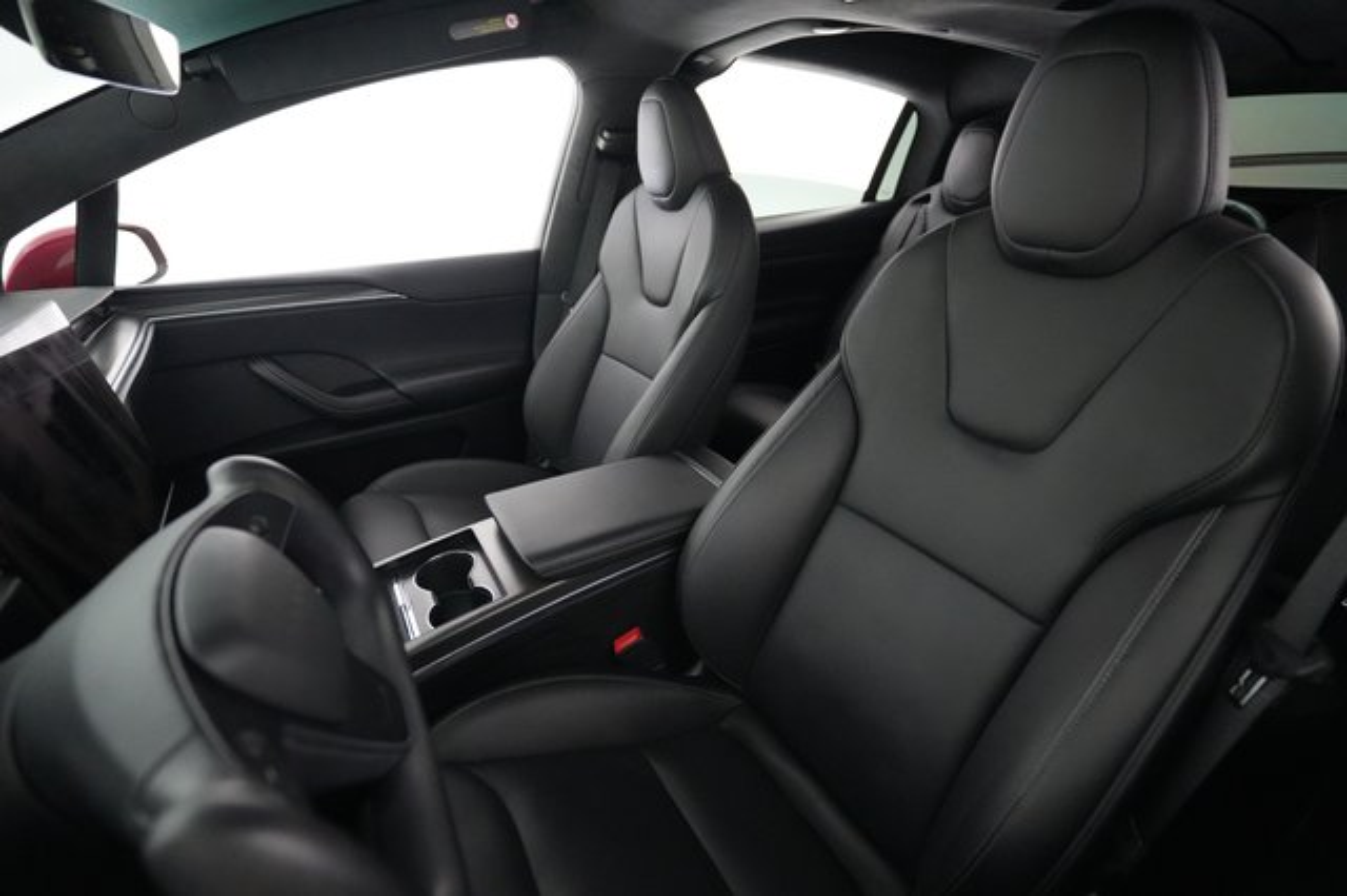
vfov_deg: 70.4
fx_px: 636
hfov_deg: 93.3
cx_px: 674
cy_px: 448
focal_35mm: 17
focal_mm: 17
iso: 12800
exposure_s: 1/100
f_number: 2.8
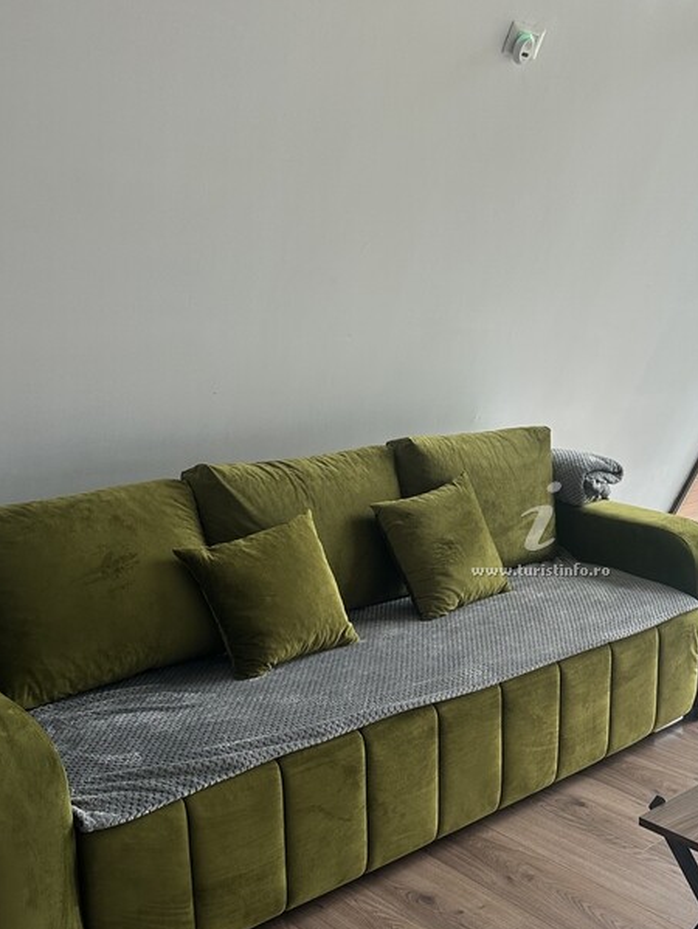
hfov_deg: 34.1
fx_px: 1101
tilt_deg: -13.7
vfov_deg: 45.6
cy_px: 543
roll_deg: -1.0
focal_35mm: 41
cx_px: 557
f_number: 1.78
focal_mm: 6.86
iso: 64
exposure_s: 1/191
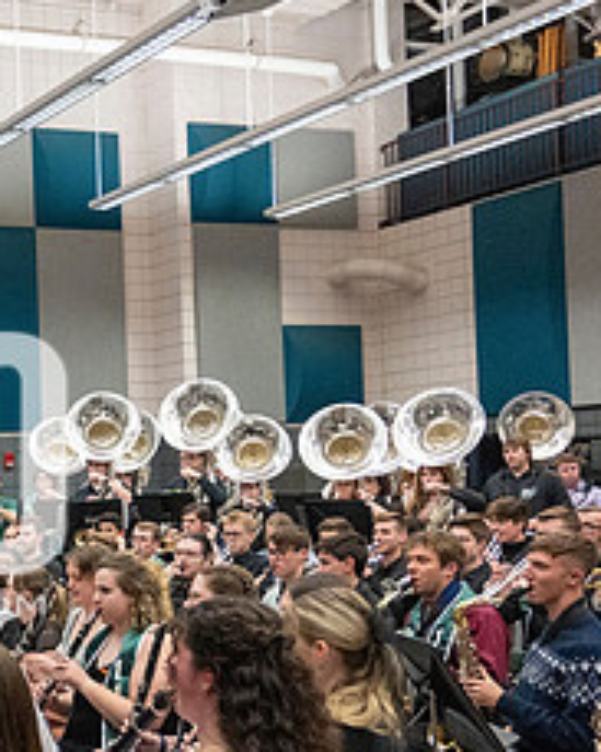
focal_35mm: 57
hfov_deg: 23.5
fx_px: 1268
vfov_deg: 32.8
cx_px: -181
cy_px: 488
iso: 10000
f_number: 4
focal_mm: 24
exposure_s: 1/500
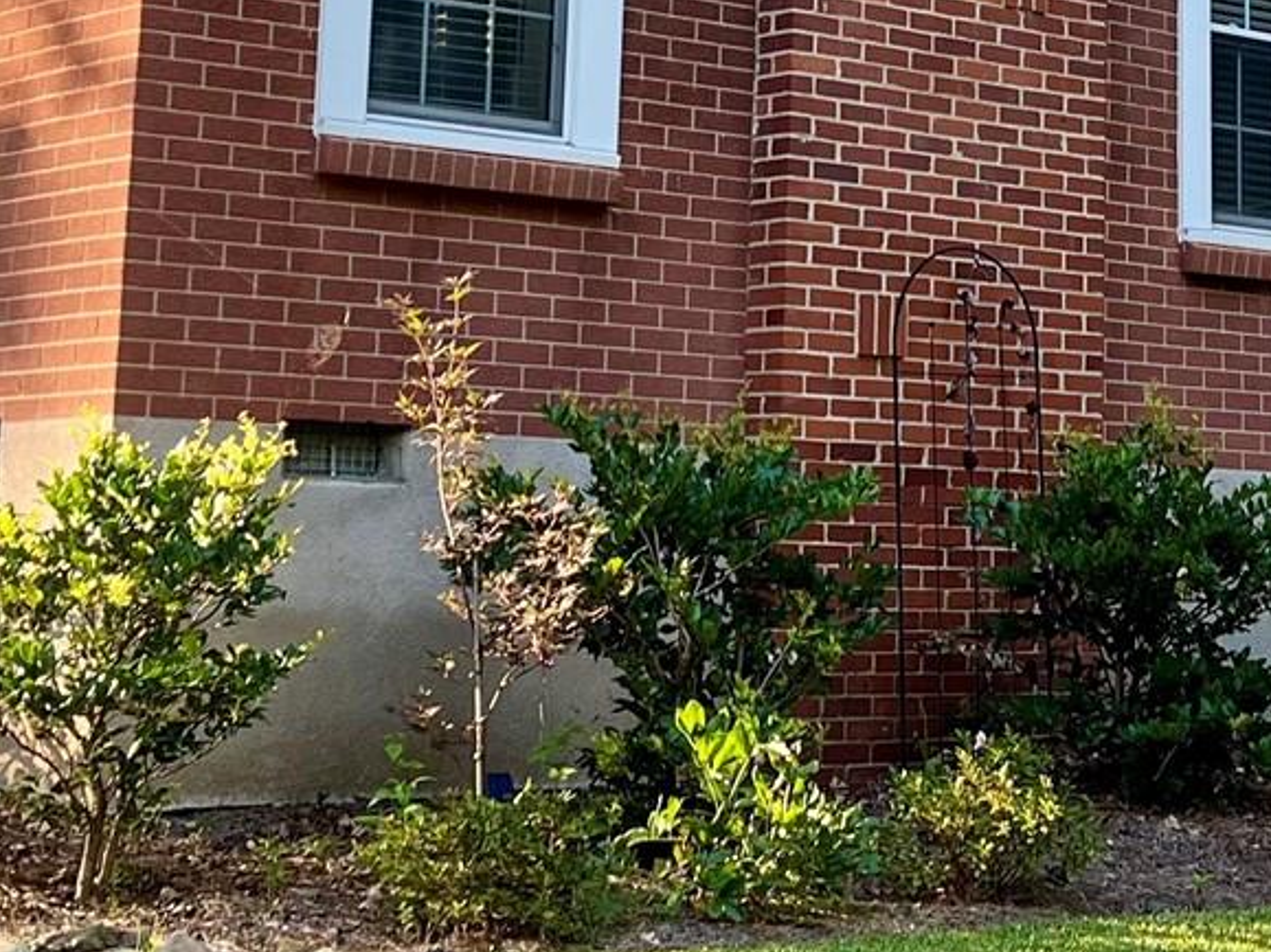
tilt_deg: +11.7
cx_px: 981
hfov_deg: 21.1
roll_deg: -0.3
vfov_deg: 15.6
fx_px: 3377
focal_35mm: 92
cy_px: -129
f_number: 1.6
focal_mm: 5.1
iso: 50
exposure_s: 1/122
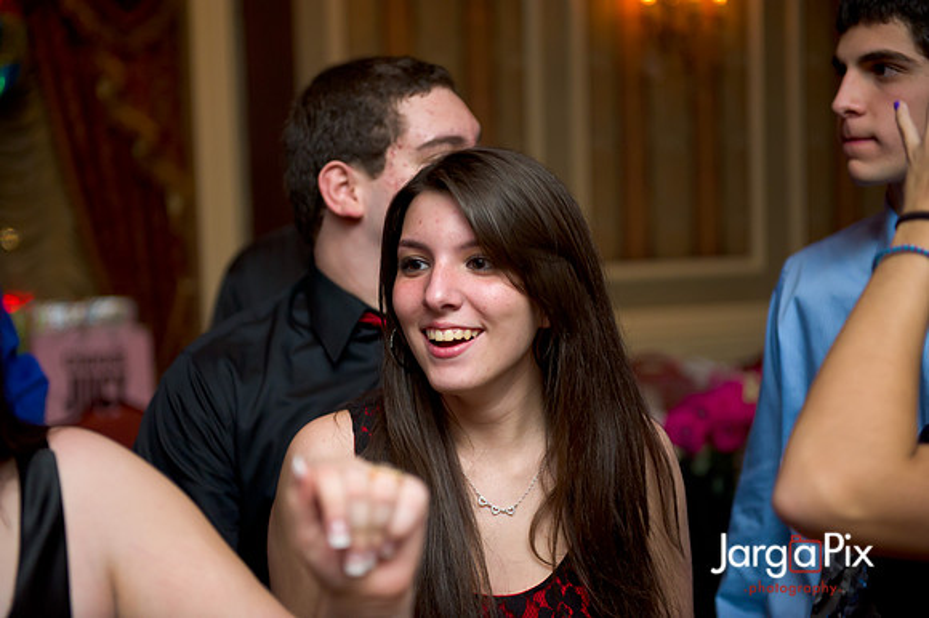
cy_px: 309
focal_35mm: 70
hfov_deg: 28.9
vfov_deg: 19.4
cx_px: 464
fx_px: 1805
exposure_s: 1/125
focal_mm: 70
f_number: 2.8
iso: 1600
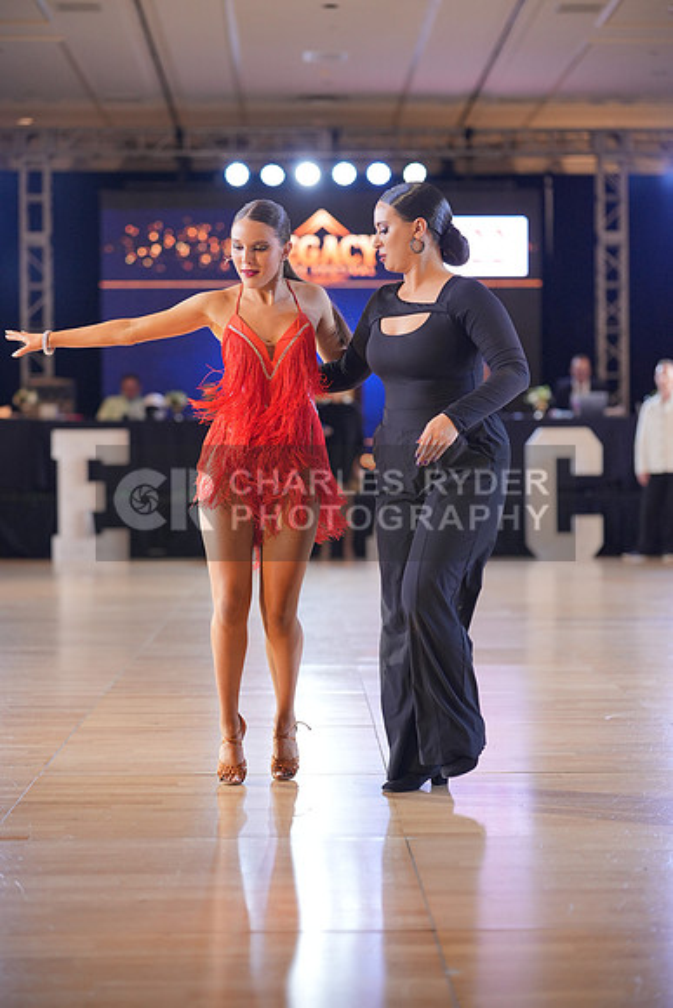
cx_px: 336
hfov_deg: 19.5
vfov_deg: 28.8
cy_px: 504
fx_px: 1962
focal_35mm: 70
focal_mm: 70
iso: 1600
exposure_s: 1/500
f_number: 2
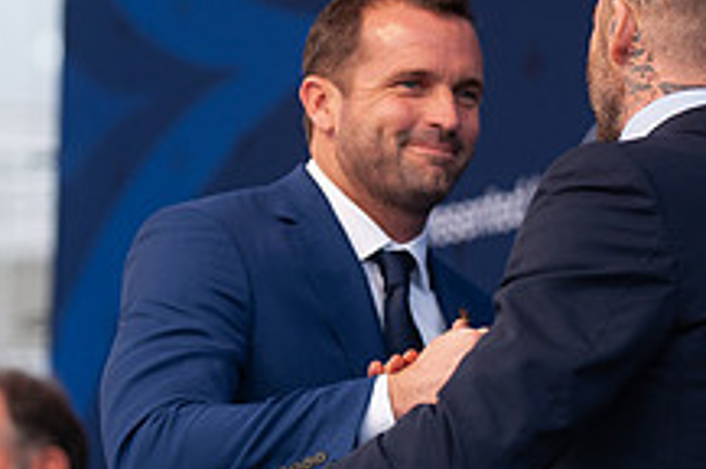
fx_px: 7343
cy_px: 329
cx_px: 351
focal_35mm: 375
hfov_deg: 5.5
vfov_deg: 3.7
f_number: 2.8
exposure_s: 1/1250
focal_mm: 140
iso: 400
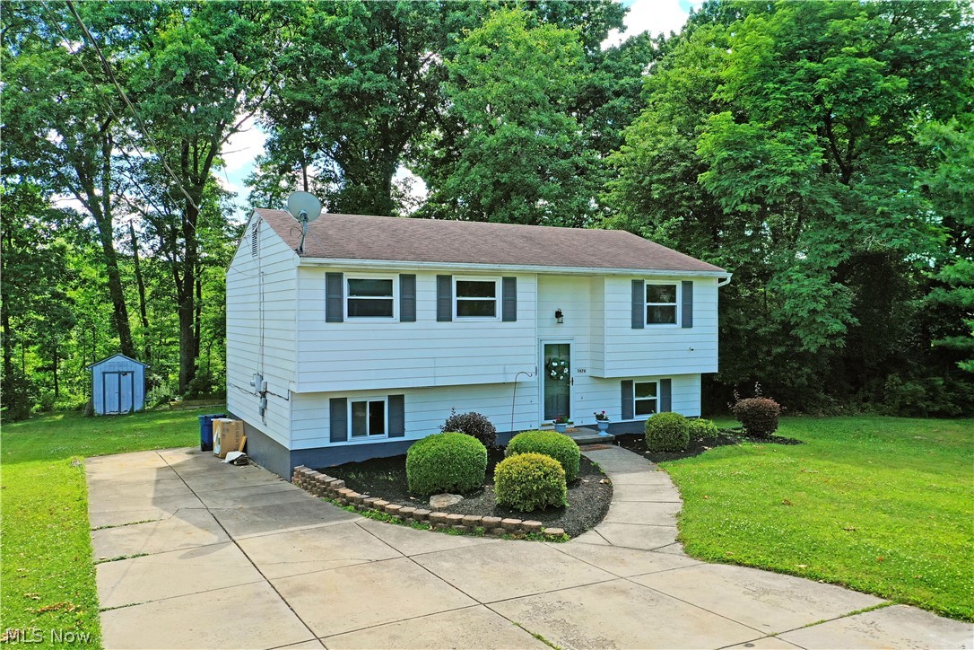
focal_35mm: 28
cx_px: 487
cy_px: 325
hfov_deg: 65.5
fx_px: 757
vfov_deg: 46.4
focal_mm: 10.26
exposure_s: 1/240
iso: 100
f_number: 5
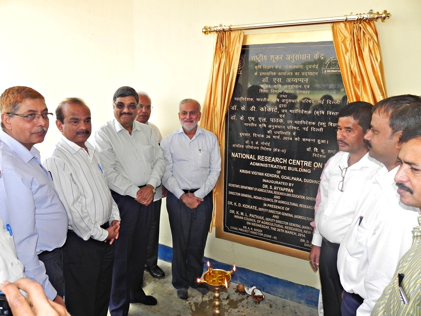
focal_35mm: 26
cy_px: 158
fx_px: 316
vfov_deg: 53.1
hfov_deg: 67.3
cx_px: 210
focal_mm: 4.6
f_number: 4
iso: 160
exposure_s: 1/122
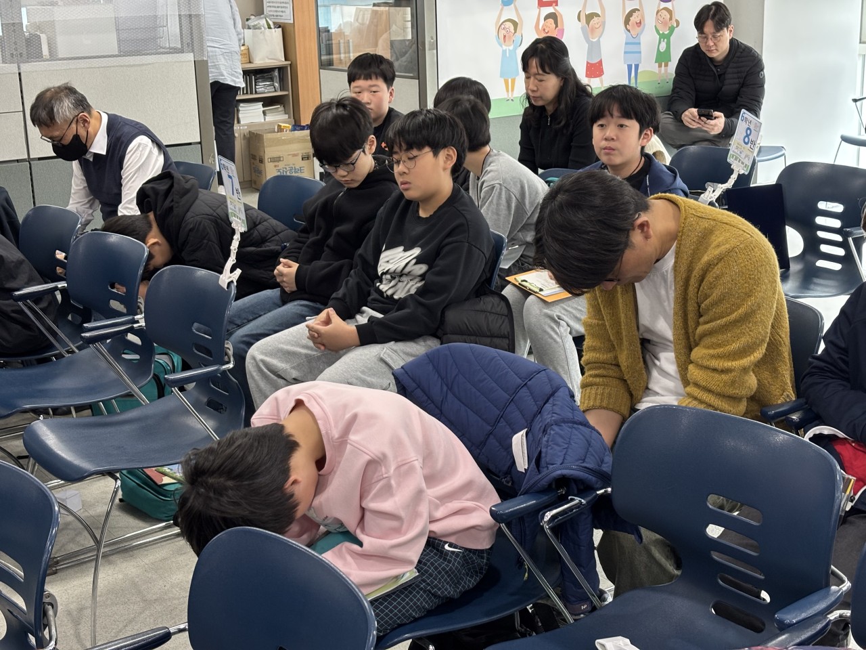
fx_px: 1301
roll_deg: +1.2
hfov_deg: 36.8
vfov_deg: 28.0
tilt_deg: -16.5
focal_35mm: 52
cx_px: 433
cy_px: 325
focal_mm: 5.96
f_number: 1.6
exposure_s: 1/40
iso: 125
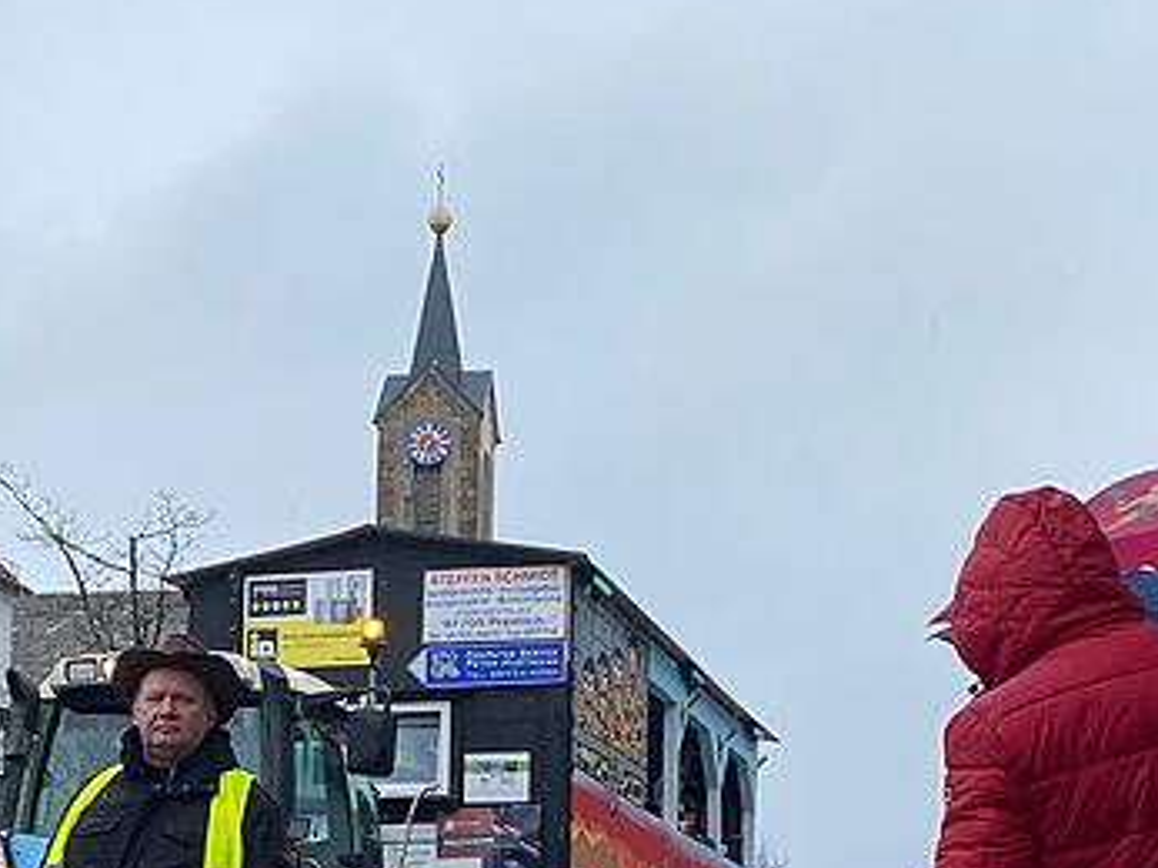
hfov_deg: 31.2
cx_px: 204
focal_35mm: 60
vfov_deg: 23.2
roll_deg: -1.4
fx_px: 2006
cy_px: 901
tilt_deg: +2.8
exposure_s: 1/1007
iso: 32
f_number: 1.8
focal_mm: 4.25
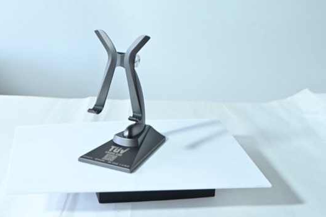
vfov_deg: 22.2
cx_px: 147
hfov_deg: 32.9
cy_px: 102
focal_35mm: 61
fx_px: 552
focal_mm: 50
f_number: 6.3
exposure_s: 1/80
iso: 640
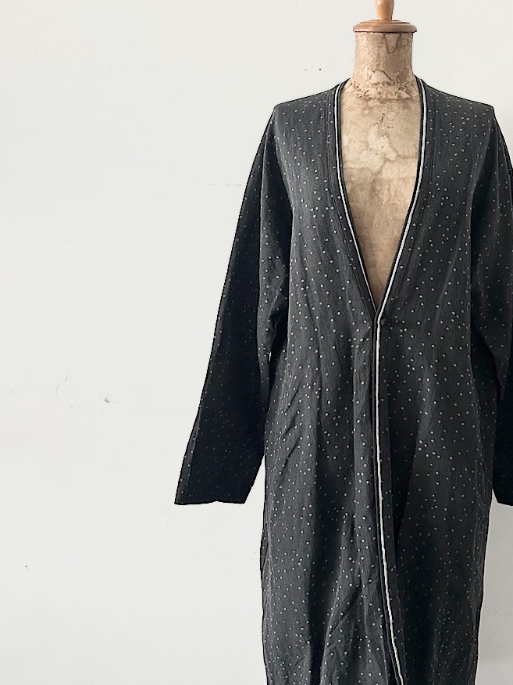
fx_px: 751
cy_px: 321
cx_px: 367
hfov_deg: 37.1
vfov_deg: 48.9
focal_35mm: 38
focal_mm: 5.7
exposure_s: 1/60
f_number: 1.5
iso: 320
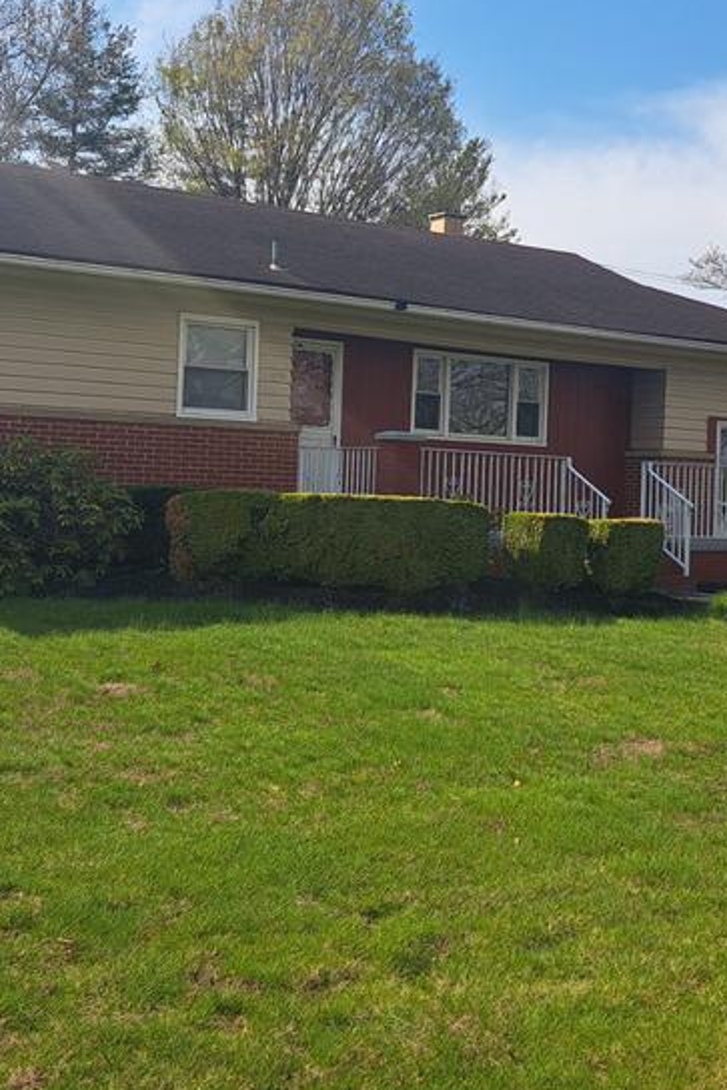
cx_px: 417
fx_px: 1423
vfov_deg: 41.7
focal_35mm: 47
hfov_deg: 28.6
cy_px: 437
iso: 50
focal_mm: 5.23
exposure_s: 1/1433
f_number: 1.8
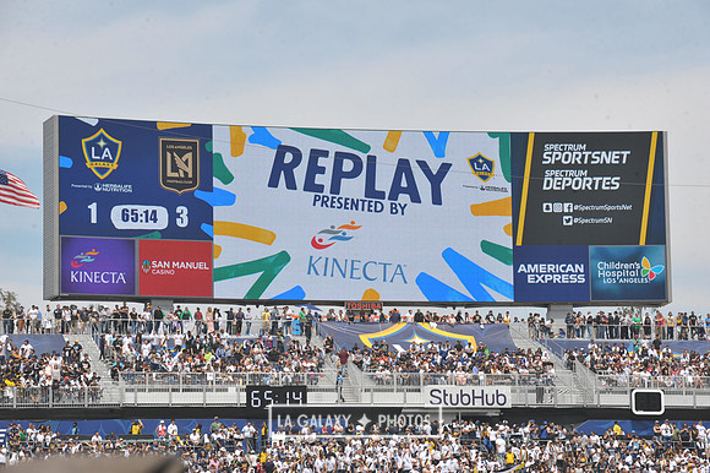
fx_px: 2562
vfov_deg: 10.5
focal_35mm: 130
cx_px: 355
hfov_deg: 15.8
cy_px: 236
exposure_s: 1/500
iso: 320
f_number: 11
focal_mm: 130
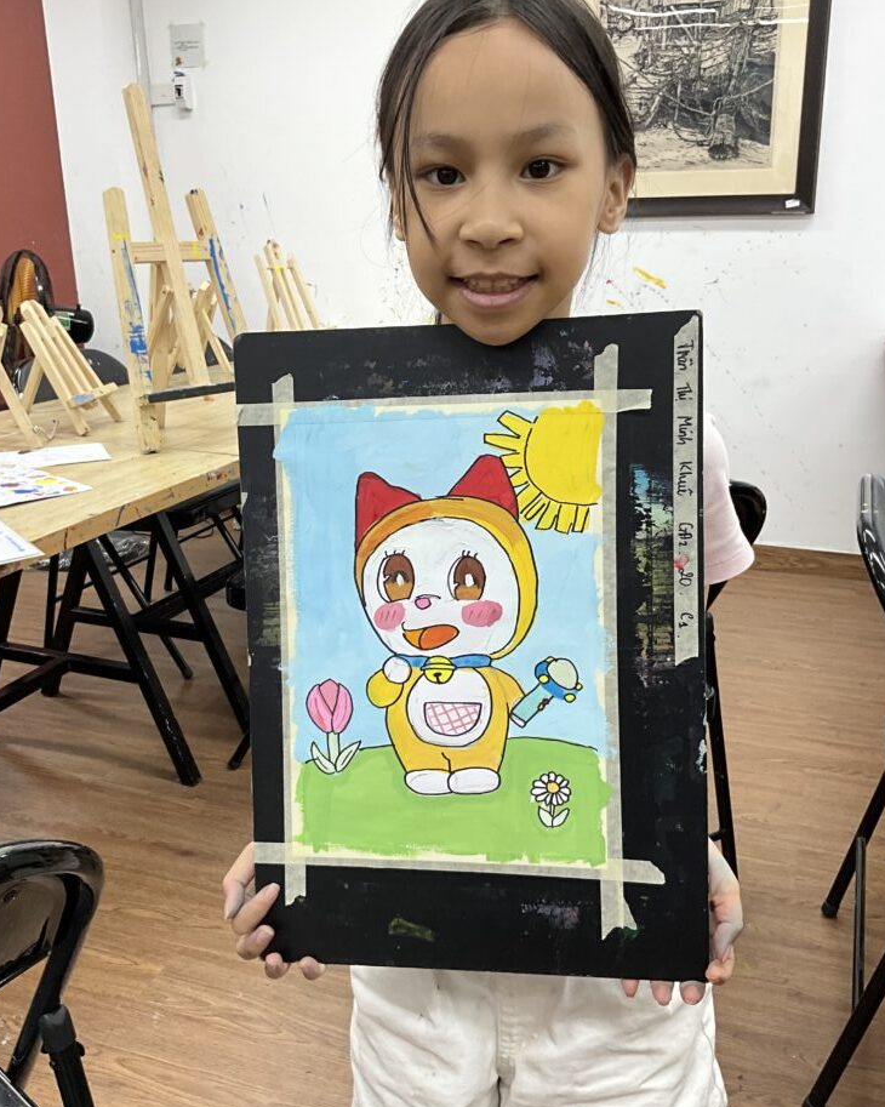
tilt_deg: -18.3
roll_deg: +0.7
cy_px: 546
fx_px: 1015
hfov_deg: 47.1
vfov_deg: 57.2
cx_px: 440
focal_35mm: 31
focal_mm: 3
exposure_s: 1/122
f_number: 1.8
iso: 50
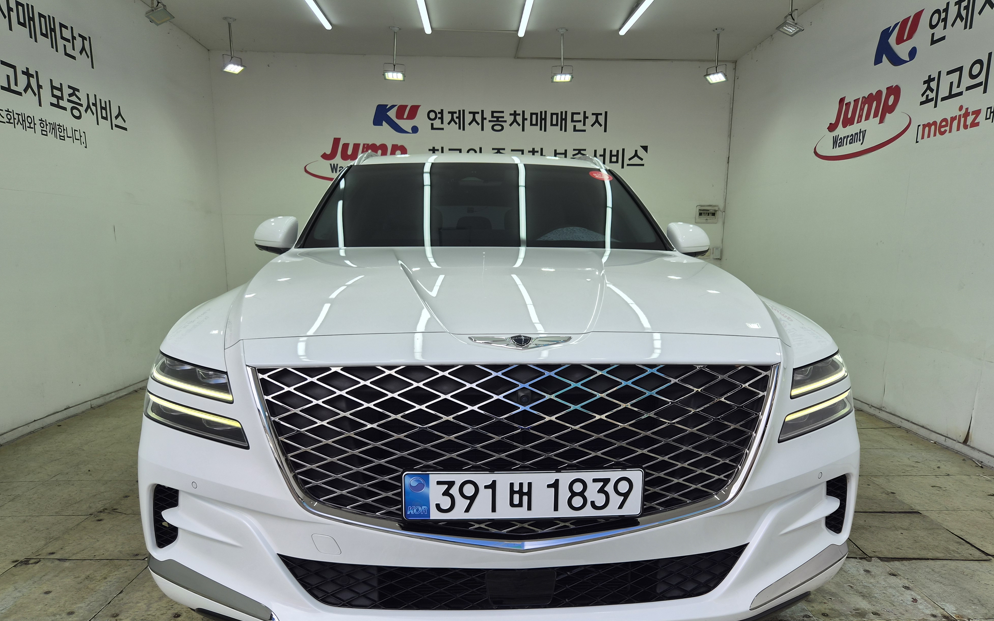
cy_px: 369
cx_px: 505
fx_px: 677
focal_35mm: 25
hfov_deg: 72.5
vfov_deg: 49.0
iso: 50
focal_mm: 5.4
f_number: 1.8
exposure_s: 1/686
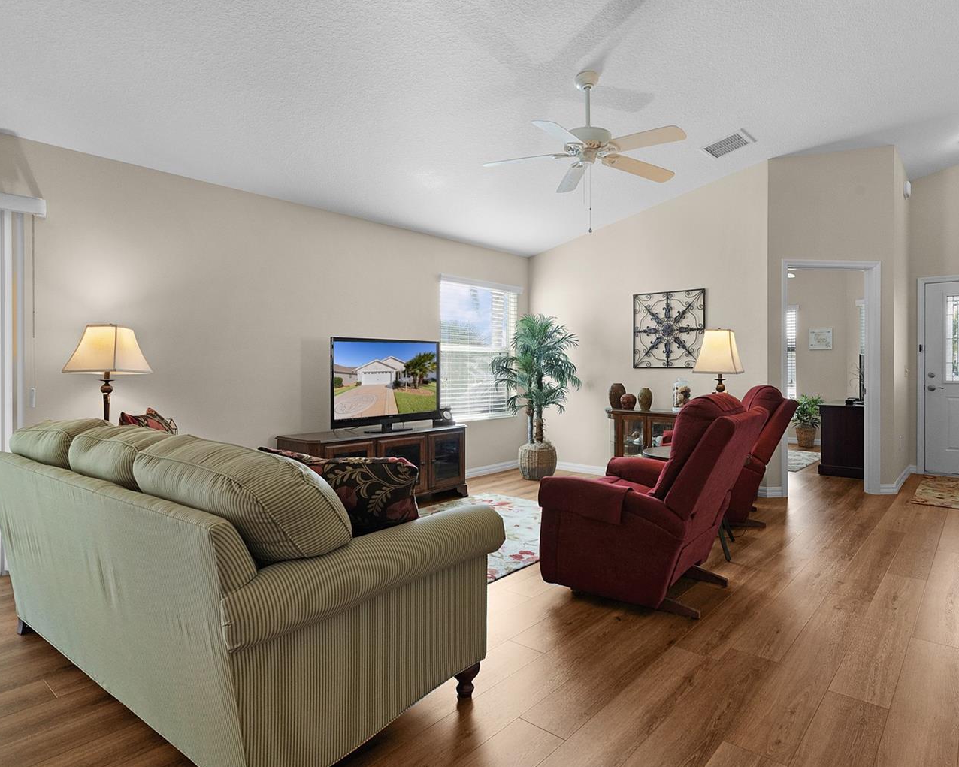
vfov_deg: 68.1
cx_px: 531
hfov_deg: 80.1
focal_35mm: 20
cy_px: 384
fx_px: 568
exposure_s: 1/40
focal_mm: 17
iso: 800
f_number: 10
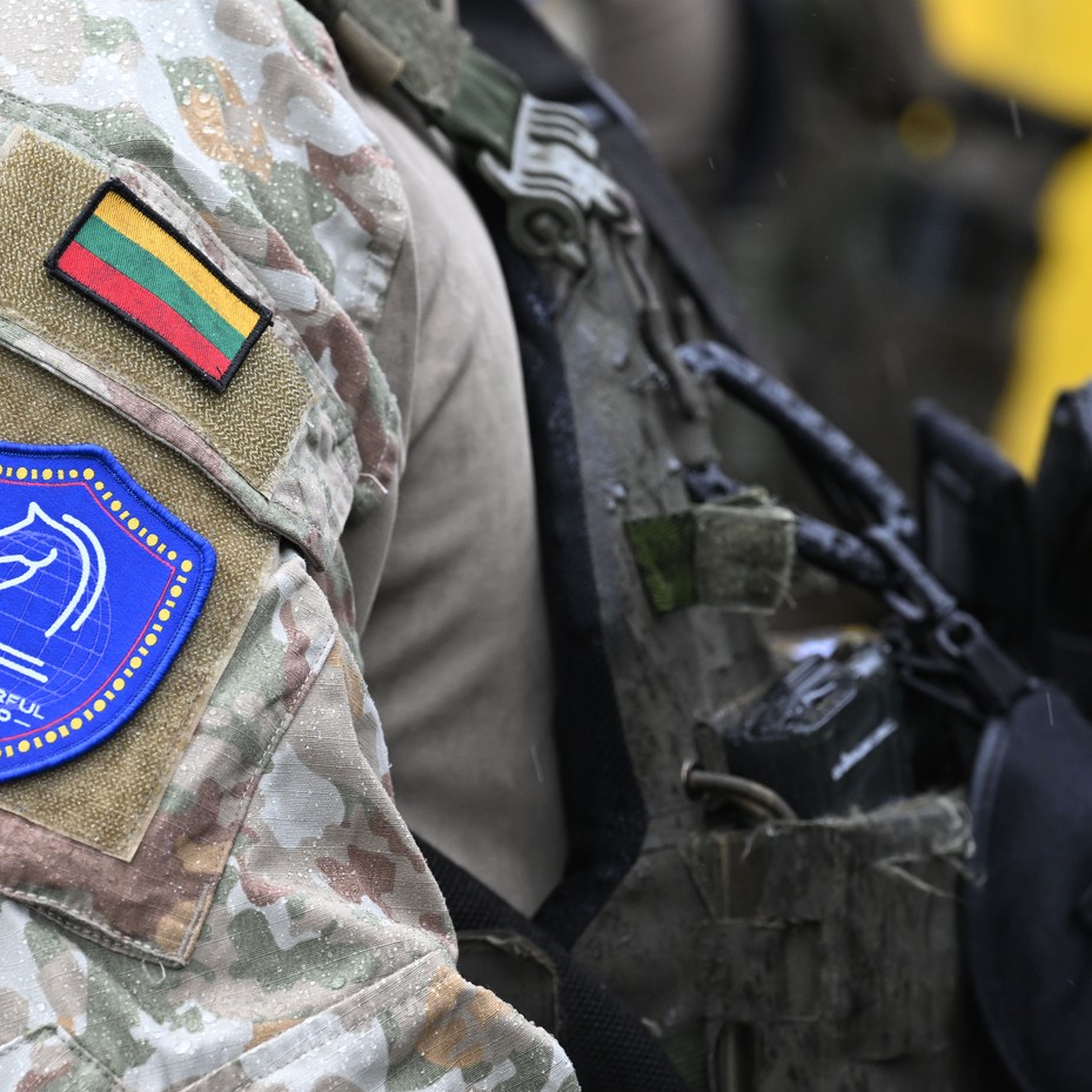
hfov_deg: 6.8
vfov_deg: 6.8
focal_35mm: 256
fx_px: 9137
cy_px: 547
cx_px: 448
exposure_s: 1/500
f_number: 7.1
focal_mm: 200
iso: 2500
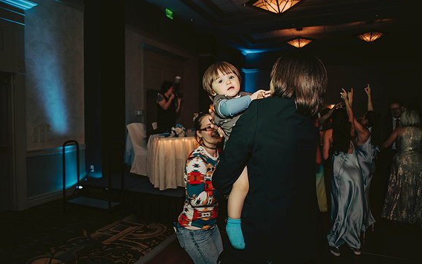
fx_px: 288
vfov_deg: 49.2
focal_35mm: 25
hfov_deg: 72.5
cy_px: 122
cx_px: 210
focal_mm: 24
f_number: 2.8
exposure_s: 1/100
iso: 800
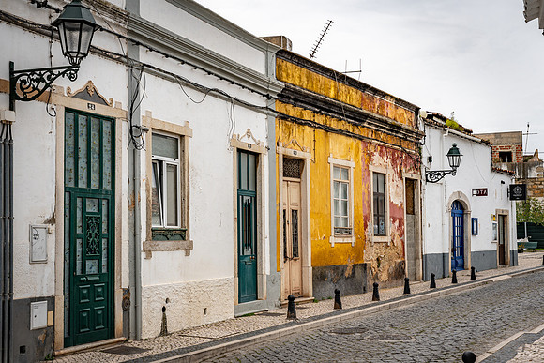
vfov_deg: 28.5
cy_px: 202
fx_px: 715
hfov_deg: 41.6
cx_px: 295
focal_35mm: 47
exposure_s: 1/500
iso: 100
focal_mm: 42
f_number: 8
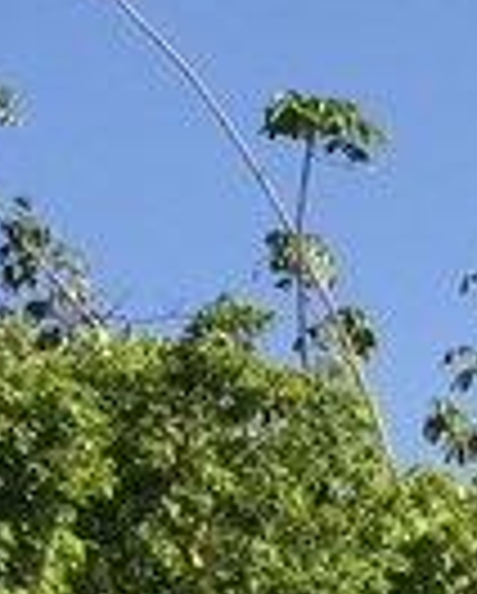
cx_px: 1764
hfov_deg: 5.4
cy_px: 1215
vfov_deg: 7.2
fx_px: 4525
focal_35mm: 257
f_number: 2.2
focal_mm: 4.15
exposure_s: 1/1464
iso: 32
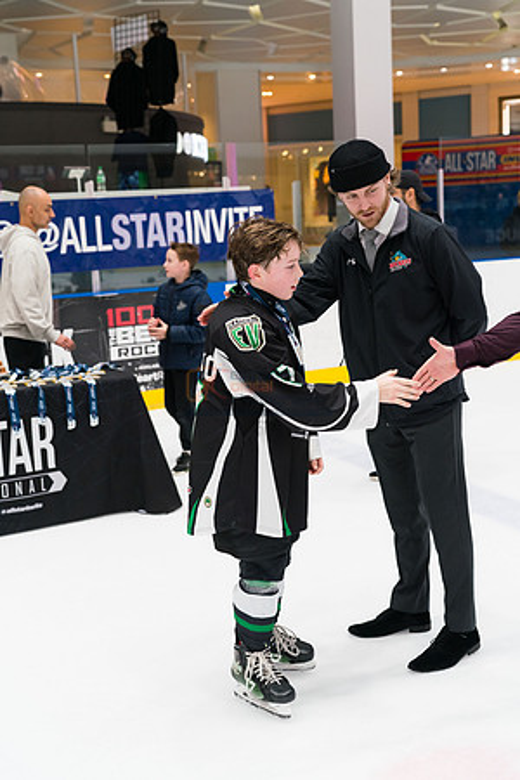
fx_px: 953
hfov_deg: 30.5
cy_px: 390
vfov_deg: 44.5
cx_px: 260
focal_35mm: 44
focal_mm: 44
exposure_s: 1/640
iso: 2000
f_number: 3.2
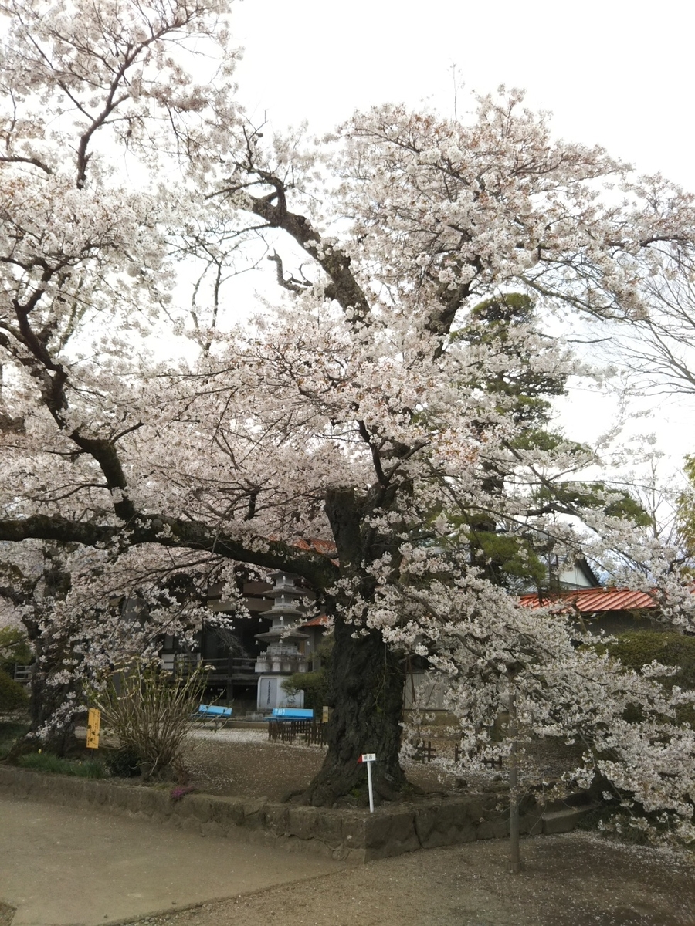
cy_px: 463
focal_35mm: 30
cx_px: 348
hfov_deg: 46.8
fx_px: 803
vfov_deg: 60.0
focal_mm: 4
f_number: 2.2
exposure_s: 1/246
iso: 25
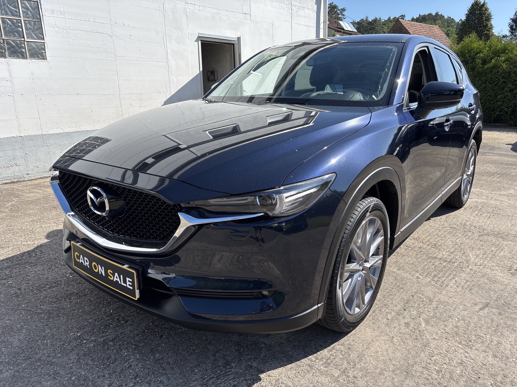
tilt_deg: -13.7
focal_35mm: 26
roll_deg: +1.0
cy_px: 194
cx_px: 258
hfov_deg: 67.3
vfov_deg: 53.1
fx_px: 388
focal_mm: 5.96
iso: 50
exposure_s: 1/1984
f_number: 1.6
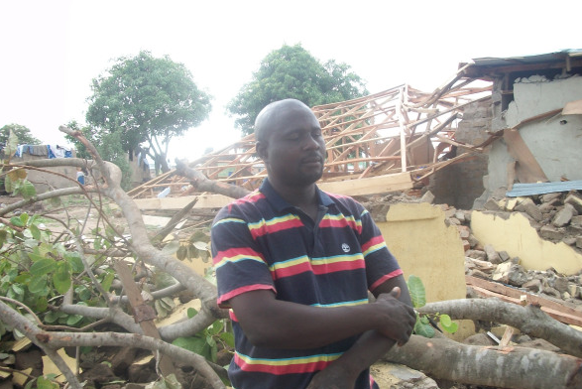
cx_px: 294
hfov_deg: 55.8
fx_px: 550
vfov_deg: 38.9
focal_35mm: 34
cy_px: 220
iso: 80
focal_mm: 5.7
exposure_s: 1/200
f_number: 2.9
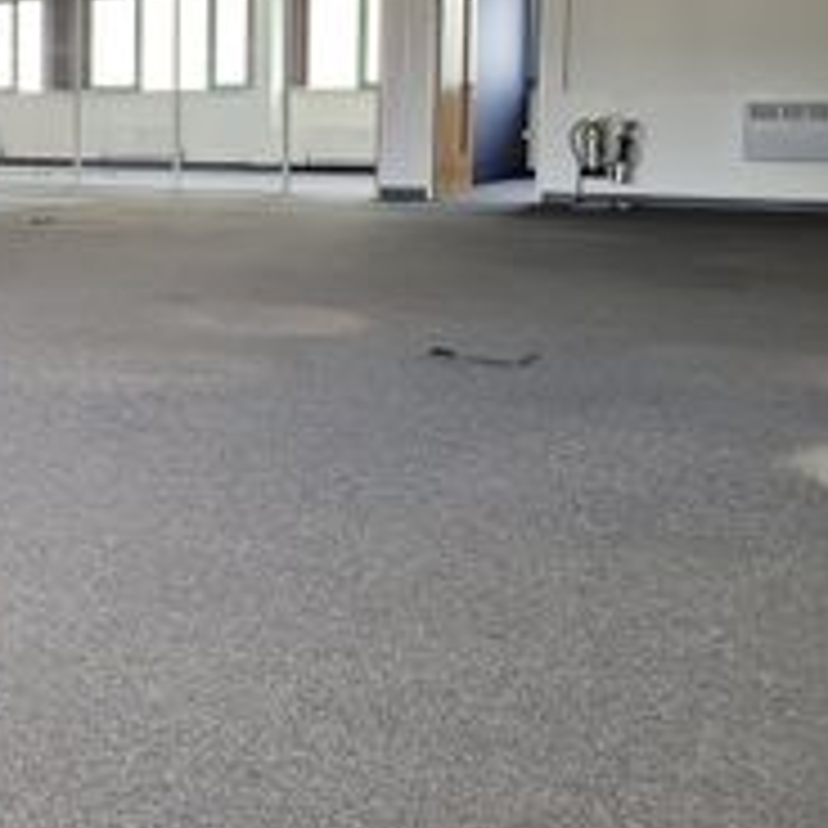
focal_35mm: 50
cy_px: 243
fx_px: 1353
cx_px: -27
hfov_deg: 31.1
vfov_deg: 33.6
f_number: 1.8
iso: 80
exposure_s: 1/100
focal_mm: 5.4
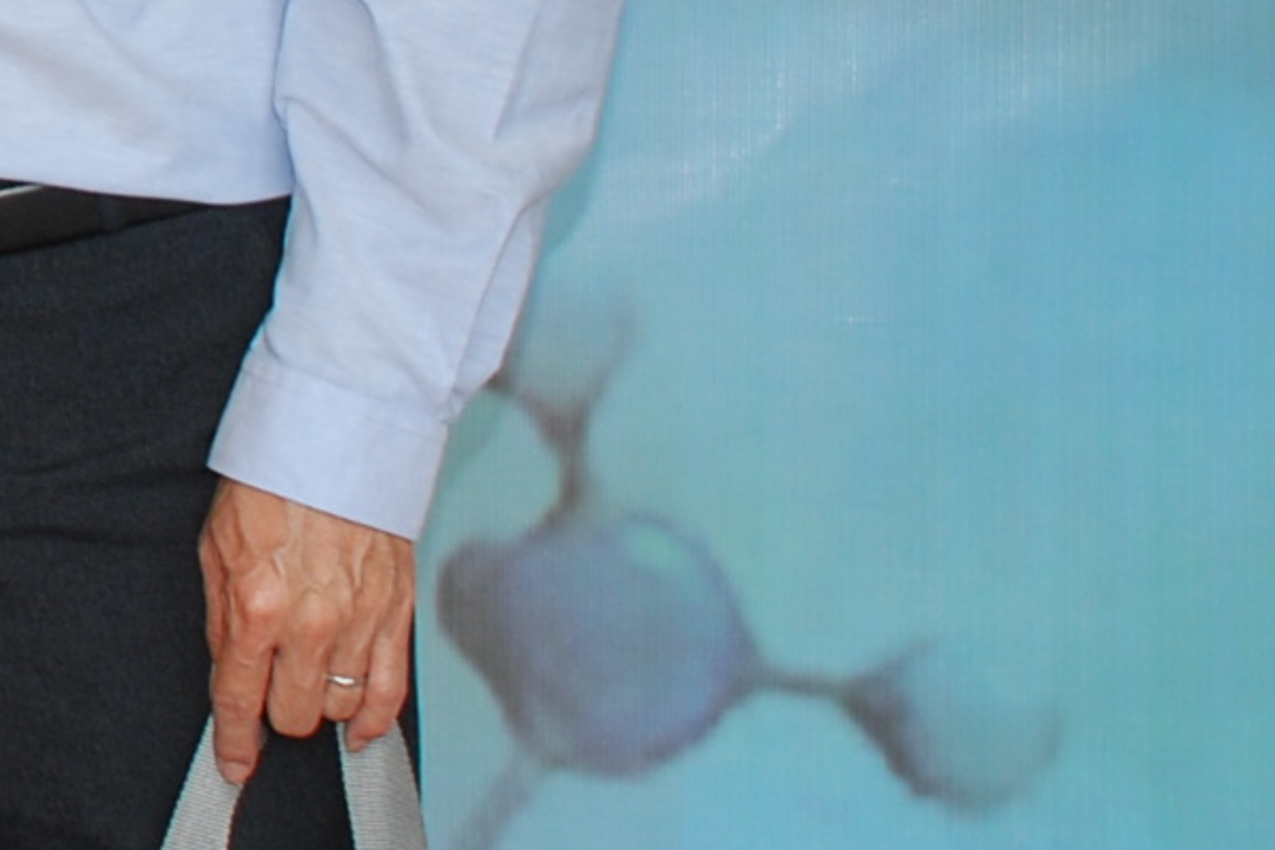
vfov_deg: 5.9
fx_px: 8181
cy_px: -588
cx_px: -1302
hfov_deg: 8.4
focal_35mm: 231
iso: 200
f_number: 8
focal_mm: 32
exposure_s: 1/60
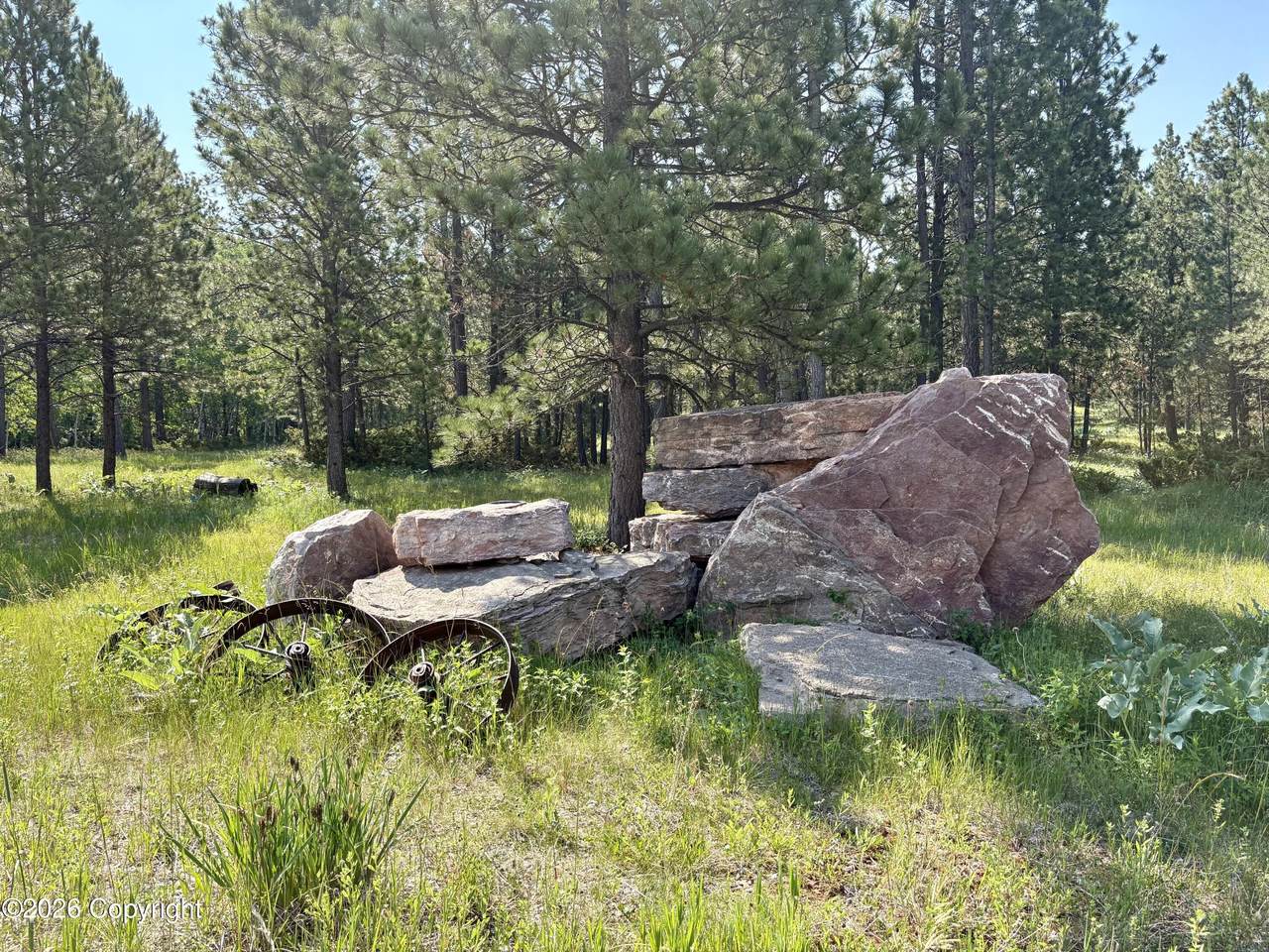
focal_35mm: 26
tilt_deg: -1.8
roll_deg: +3.2
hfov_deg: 67.3
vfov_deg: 53.1
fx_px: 953
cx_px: 634
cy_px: 476
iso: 64
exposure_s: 1/1364
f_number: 1.6
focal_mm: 5.96
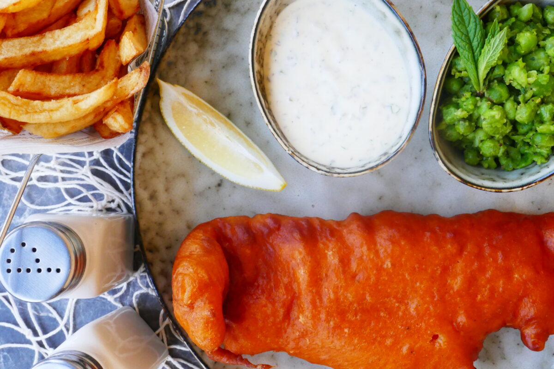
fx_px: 616
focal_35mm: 40
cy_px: 184
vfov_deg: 33.4
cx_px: 277
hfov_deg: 48.5
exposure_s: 1/50
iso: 1600
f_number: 8
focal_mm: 14.5
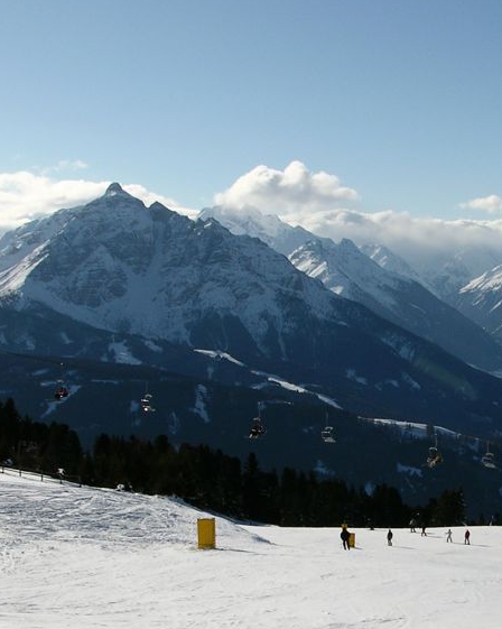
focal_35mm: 78
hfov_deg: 19.3
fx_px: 1450
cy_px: 435
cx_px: 437
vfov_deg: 24.3
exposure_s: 1/340
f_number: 8
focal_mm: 8.9
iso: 50
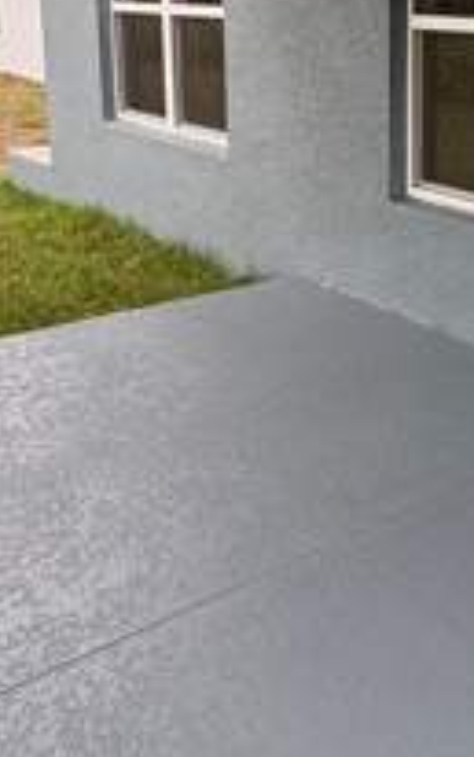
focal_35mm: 46
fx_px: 949
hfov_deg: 25.9
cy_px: 176
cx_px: 525
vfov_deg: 42.0
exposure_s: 1/201
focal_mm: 2.22
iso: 50
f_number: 2.2
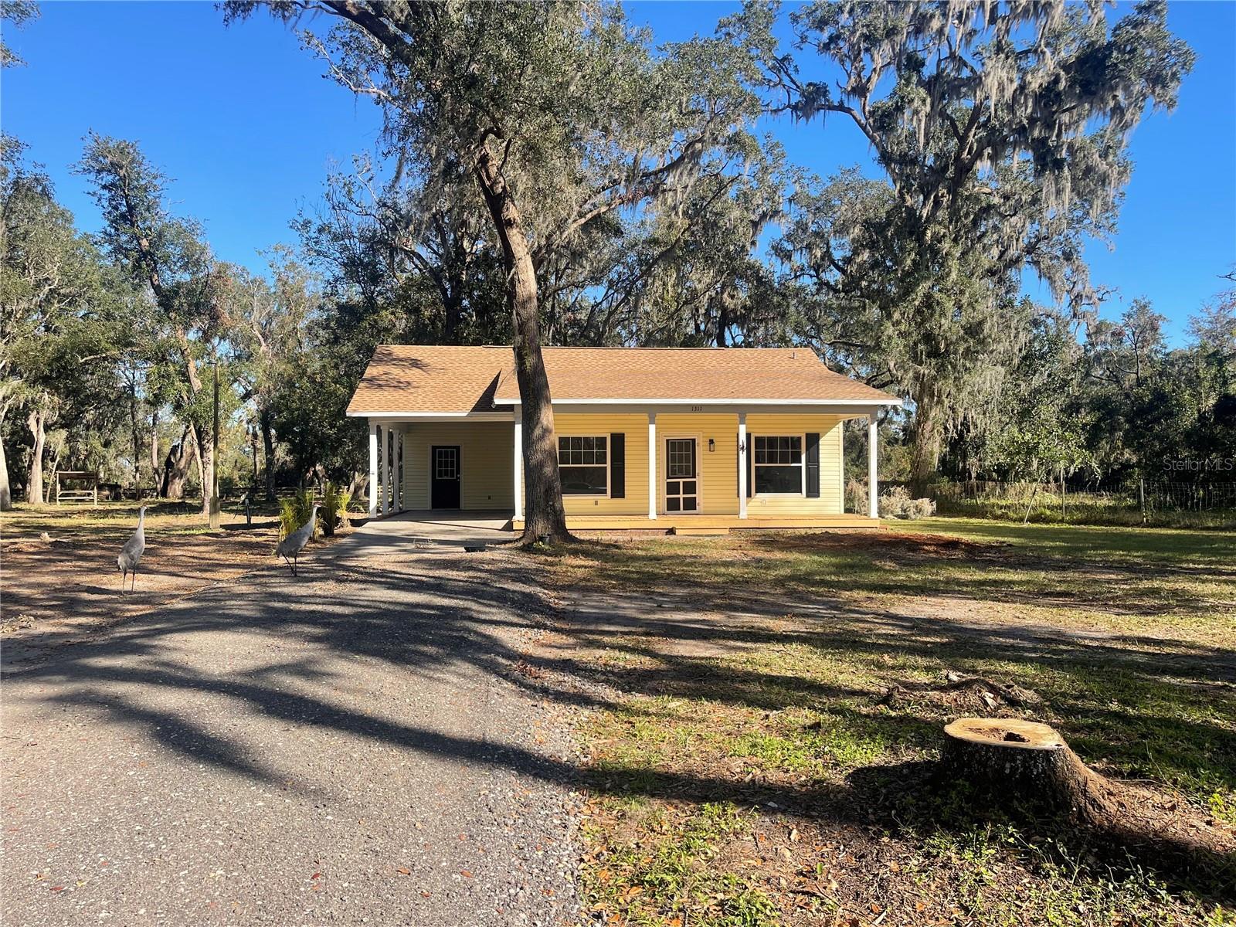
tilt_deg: +1.6
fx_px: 893
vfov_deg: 54.9
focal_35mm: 25
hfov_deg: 69.4
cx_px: 618
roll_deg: +0.3
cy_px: 464
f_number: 1.6
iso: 32
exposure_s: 1/1642
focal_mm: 5.1
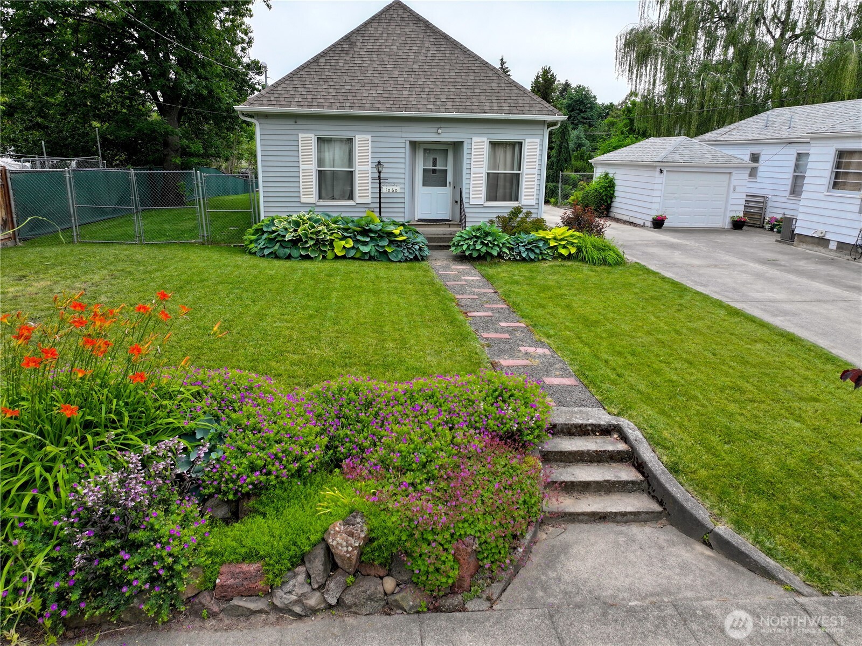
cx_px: 431
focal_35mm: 24
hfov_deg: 71.6
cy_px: 323
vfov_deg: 56.8
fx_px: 597
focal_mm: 12.29
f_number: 2.8
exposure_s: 1/2000
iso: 240
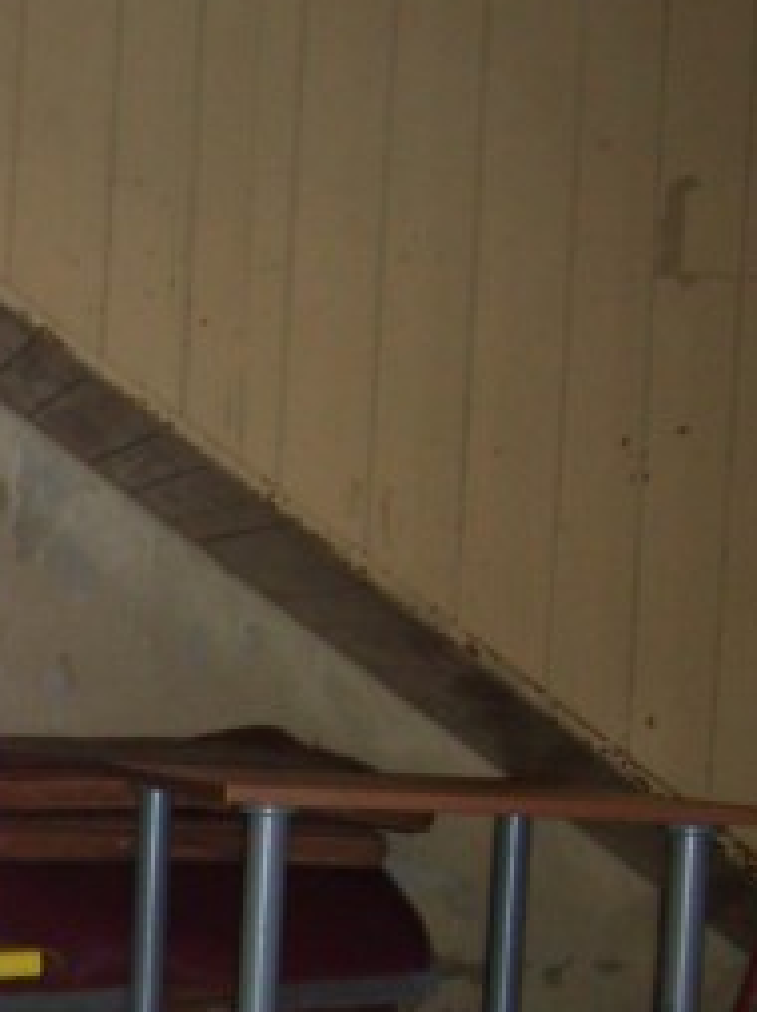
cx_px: -303
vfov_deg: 18.3
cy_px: 920
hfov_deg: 13.3
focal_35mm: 106
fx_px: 3096
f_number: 2.8
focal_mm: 5.8
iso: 106
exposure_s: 1/45
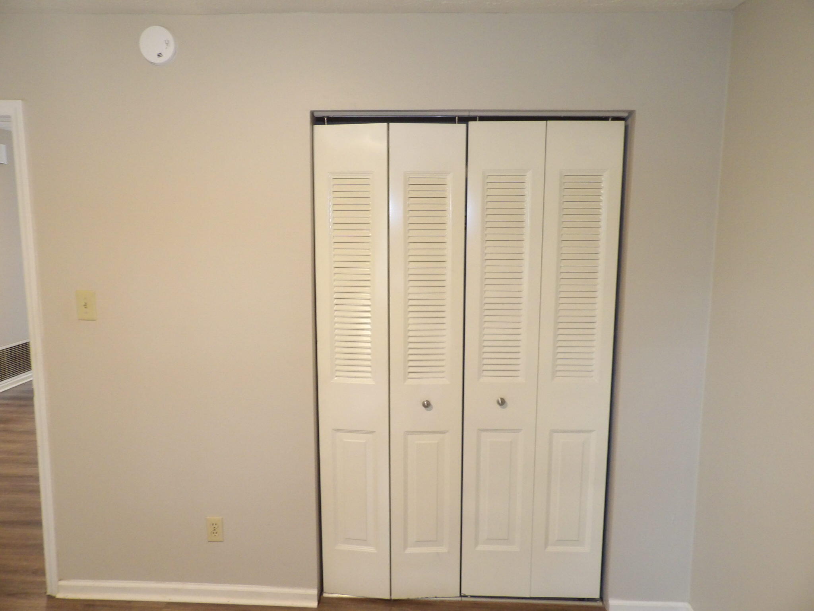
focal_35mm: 24
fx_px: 564
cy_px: 306
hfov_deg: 71.6
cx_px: 407
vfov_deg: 56.8
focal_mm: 4.3
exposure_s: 1/17
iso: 406
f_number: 3.2
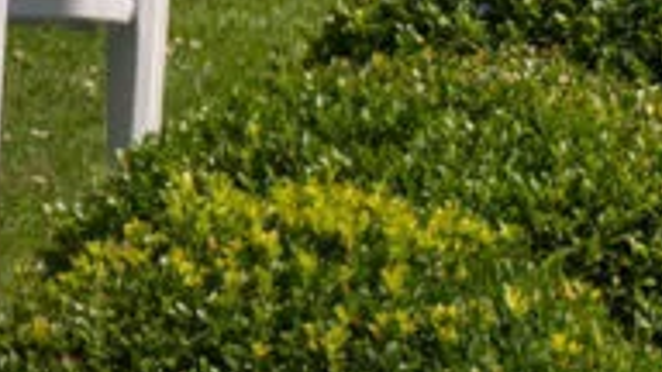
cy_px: 15
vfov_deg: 1.7
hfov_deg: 2.9
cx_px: 1601
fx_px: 12919
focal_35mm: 736
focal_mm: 75
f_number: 10
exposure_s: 1/200
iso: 100
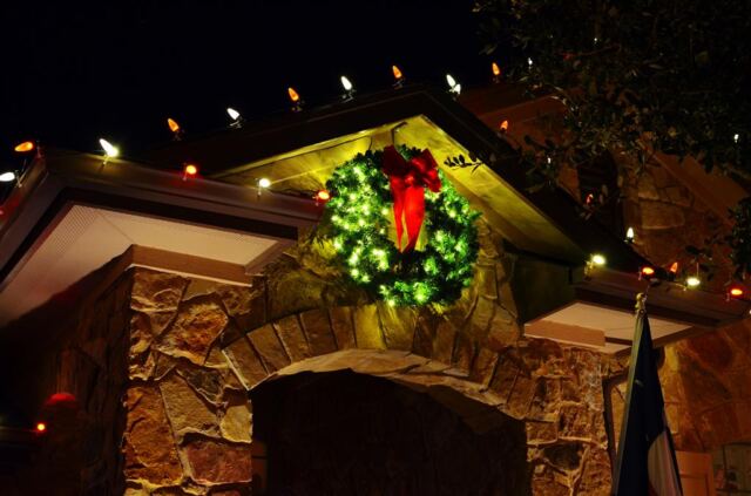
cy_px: 248
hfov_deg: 37.9
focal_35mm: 52
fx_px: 1092
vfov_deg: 25.6
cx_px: 376
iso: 800
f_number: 3.5
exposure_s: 1/8
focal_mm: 35
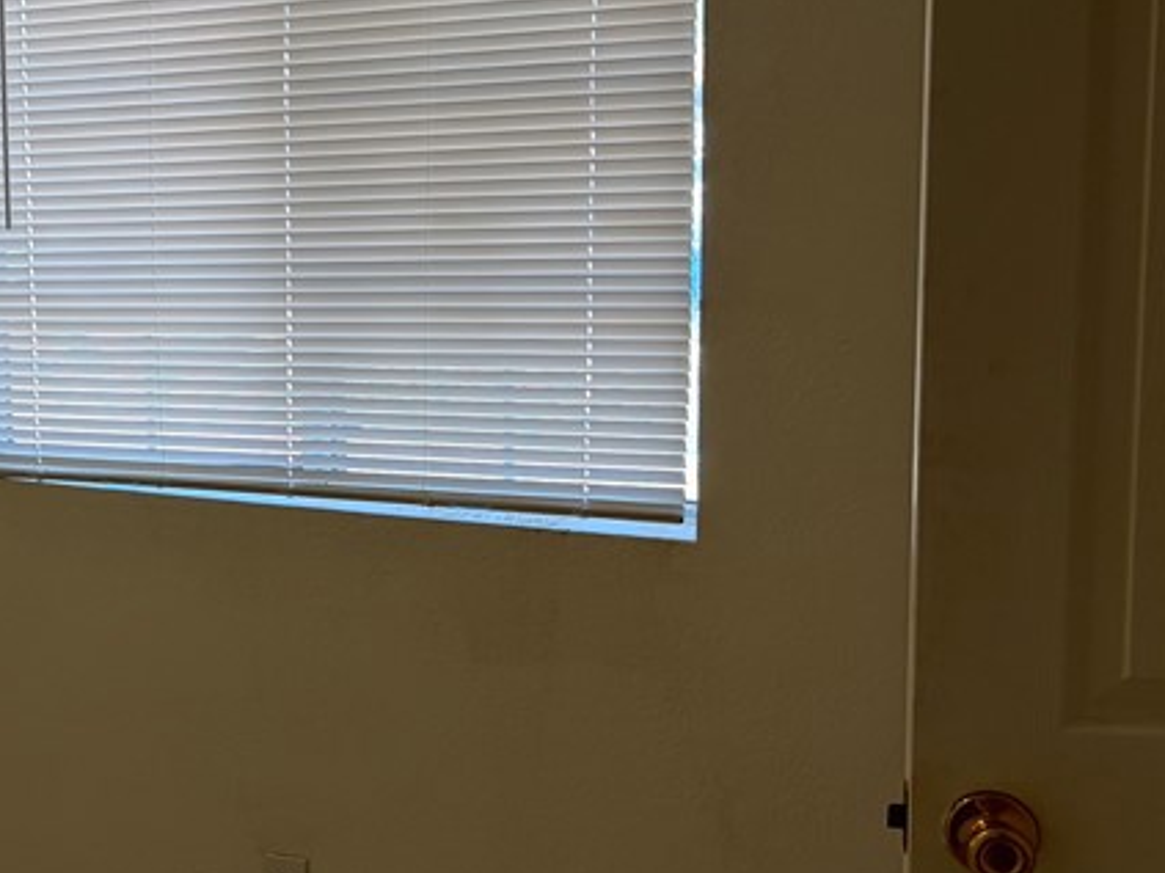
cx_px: -25
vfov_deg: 23.3
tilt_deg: -7.4
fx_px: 2120
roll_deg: +2.8
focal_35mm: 63
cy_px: 380
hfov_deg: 28.6
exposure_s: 1/120
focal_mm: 5.96
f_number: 1.6
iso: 40
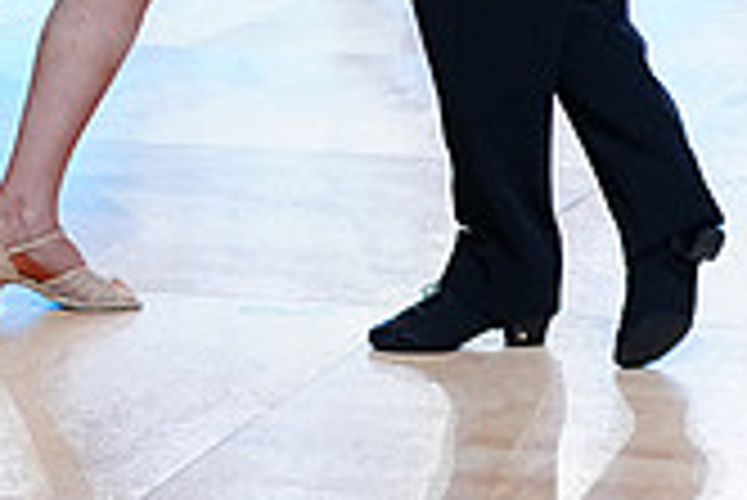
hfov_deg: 10.5
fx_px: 4070
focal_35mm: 196
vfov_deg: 6.9
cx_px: 284
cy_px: -327
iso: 2500
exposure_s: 1/400
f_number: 4
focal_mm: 56
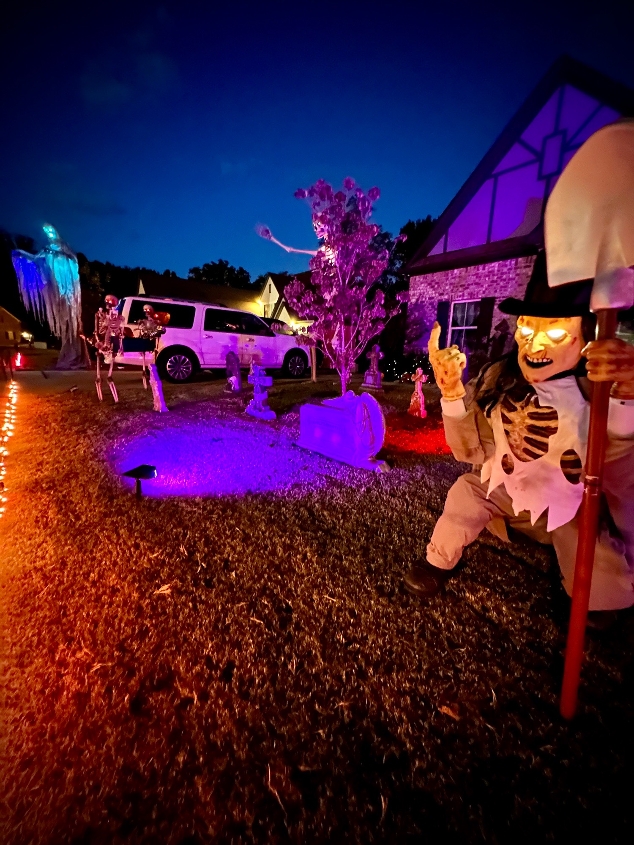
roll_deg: -3.4
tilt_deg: -11.9
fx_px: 342
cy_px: 422
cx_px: 317
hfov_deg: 85.7
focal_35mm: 14
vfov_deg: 102.1
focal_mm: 2.22
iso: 2500
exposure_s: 1/8
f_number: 2.2
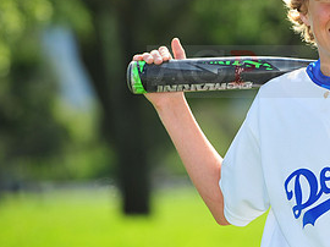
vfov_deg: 4.6
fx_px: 3048
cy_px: 61
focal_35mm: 320
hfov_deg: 6.2
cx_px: 352
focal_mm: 155
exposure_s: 1/1600
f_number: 4.5
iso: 320
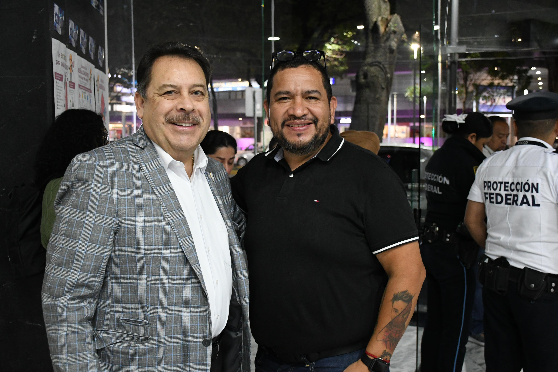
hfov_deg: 48.5
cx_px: 279
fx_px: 620
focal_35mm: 40
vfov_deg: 33.4
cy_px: 186
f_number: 4
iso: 4000
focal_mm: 27
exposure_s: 1/80
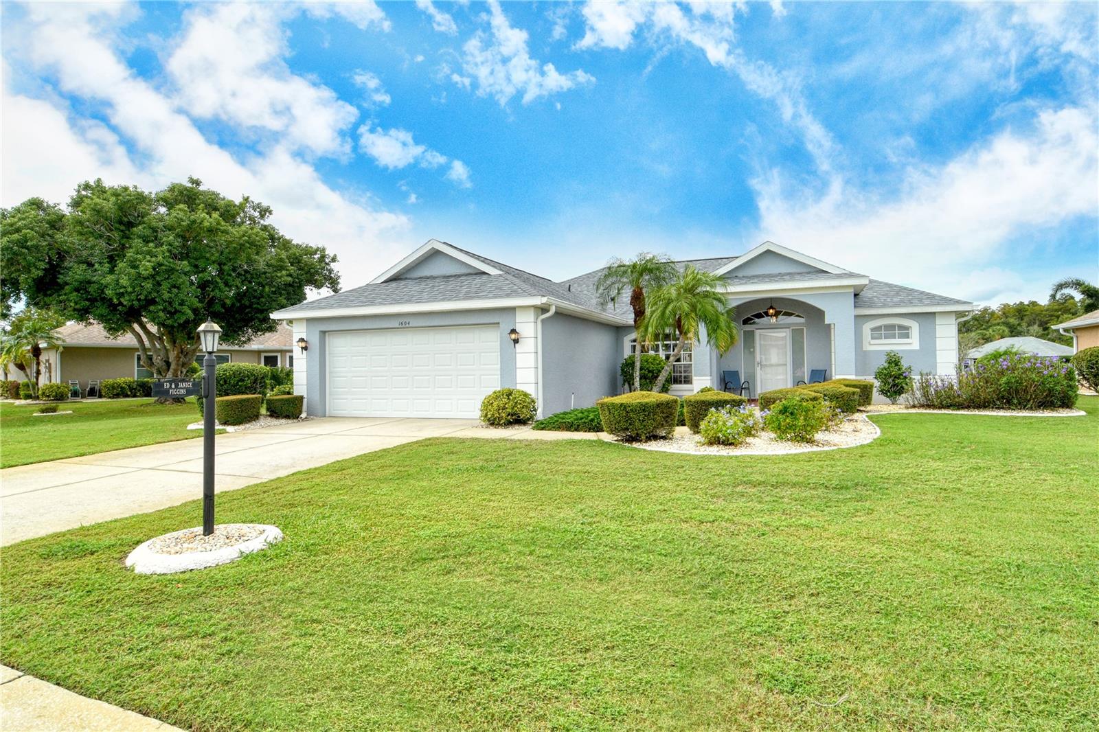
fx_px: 580
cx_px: 550
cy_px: 366
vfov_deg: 64.5
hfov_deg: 86.9
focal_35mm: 19
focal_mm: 13
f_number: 16
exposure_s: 1/250
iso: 640
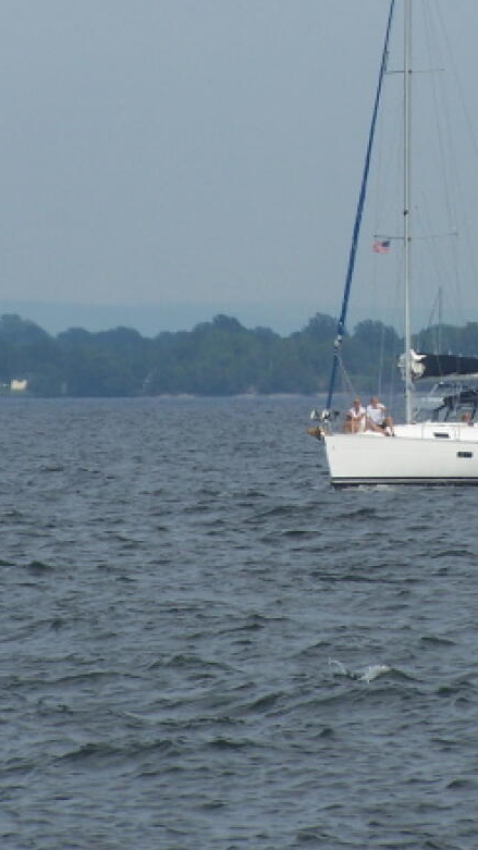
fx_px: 9356
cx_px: 439
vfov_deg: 5.2
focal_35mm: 415
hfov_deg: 2.9
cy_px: 353
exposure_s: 1/1000
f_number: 4.5
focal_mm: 36.2
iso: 80
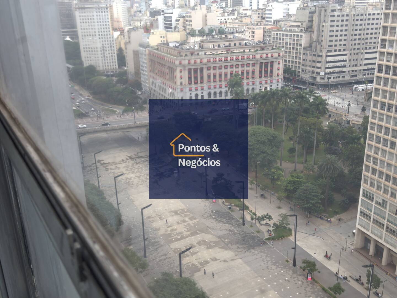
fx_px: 401
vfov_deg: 40.7
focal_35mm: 35
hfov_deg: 52.6
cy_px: 149
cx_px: 198
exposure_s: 1/1131
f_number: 1.78
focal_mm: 6.86
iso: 100
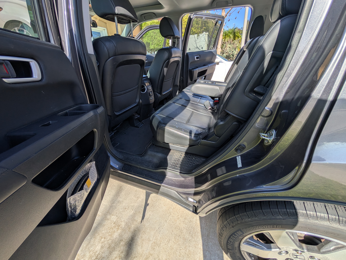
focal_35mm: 12
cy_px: 130
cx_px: 173
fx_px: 120
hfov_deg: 110.5
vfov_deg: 94.6
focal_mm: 2.02
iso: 52
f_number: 1.7
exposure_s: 1/2342
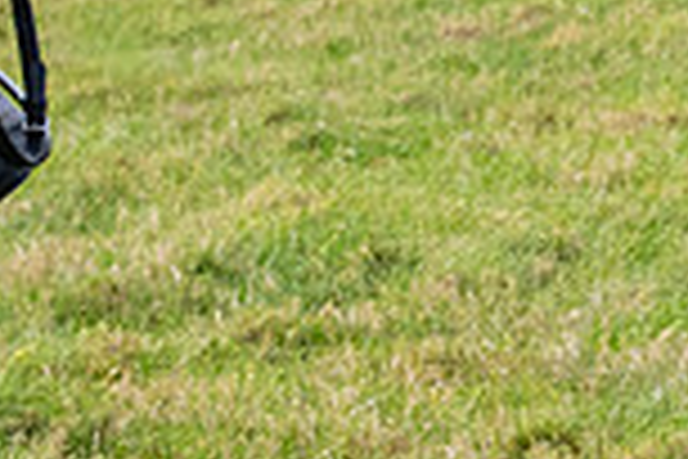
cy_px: -444
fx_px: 11485
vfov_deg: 2.3
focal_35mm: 601
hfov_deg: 3.4
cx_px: -101
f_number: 5
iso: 800
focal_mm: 71
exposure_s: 1/800
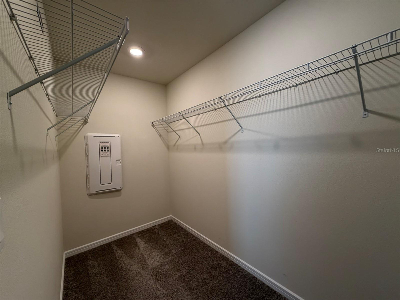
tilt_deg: -1.5
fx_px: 162
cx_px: 200
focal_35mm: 14
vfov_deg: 85.7
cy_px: 150
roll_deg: +2.4
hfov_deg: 102.1
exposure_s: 1/120
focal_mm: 2.22
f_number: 2.2
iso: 250
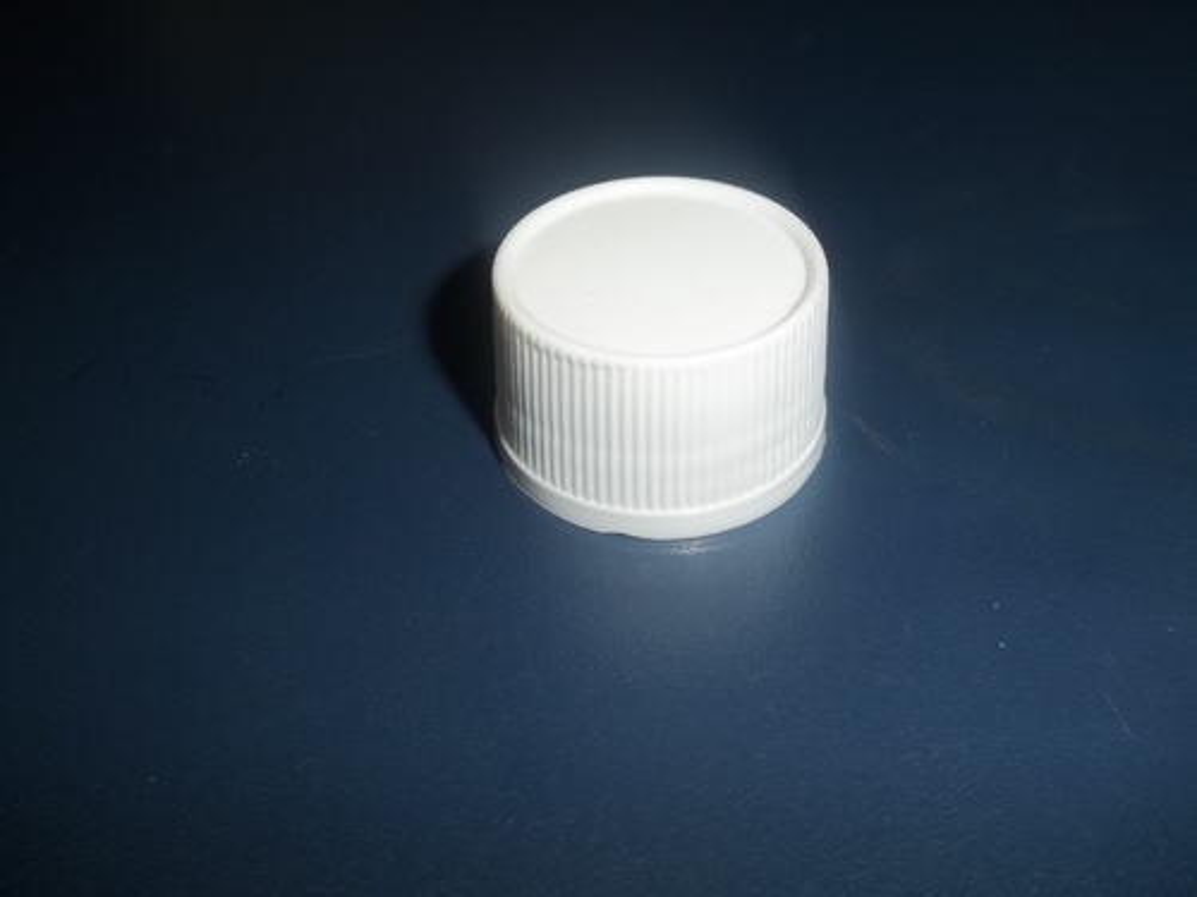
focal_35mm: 36
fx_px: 1245
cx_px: 598
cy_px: 448
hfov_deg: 51.4
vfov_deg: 39.7
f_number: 3.1
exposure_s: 1/30
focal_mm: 6.5
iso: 64
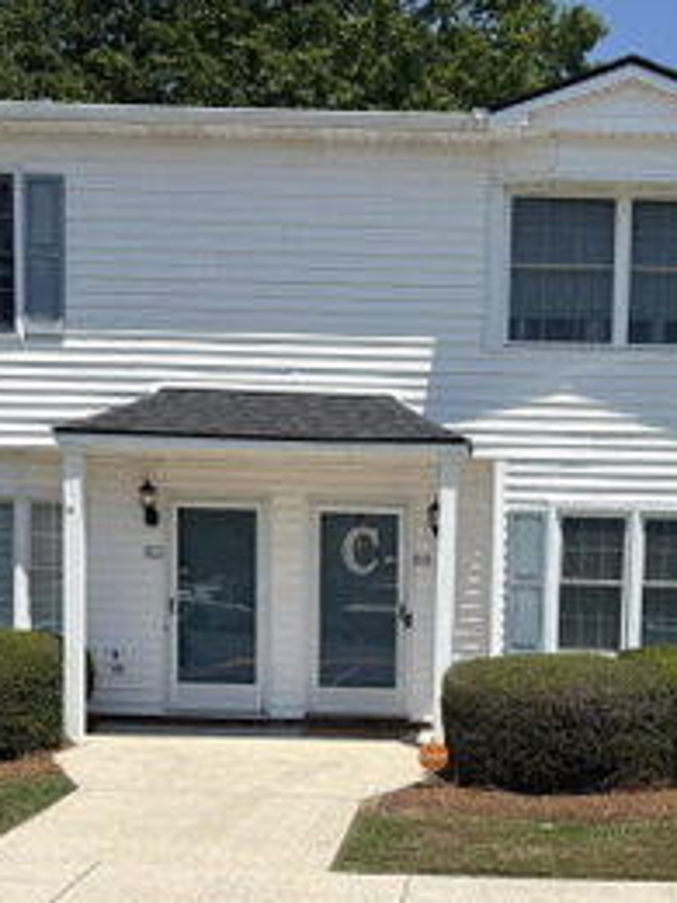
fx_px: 1252
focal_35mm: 48
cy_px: 695
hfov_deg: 29.9
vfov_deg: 38.5
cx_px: 490
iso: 50
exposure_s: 1/4950
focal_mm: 5.96
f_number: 1.6
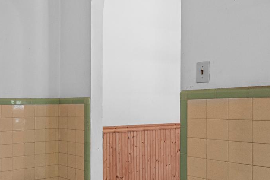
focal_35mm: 42
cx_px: 14
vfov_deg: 31.7
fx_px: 315
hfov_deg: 41.7
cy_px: 110
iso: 900
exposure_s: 1/125
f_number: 2.8
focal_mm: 14
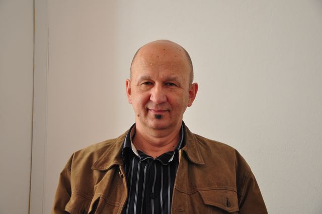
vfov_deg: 20.1
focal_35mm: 68
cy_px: 107
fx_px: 603
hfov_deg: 29.9
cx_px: 161
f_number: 4.8
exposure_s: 1/30
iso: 400
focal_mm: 45
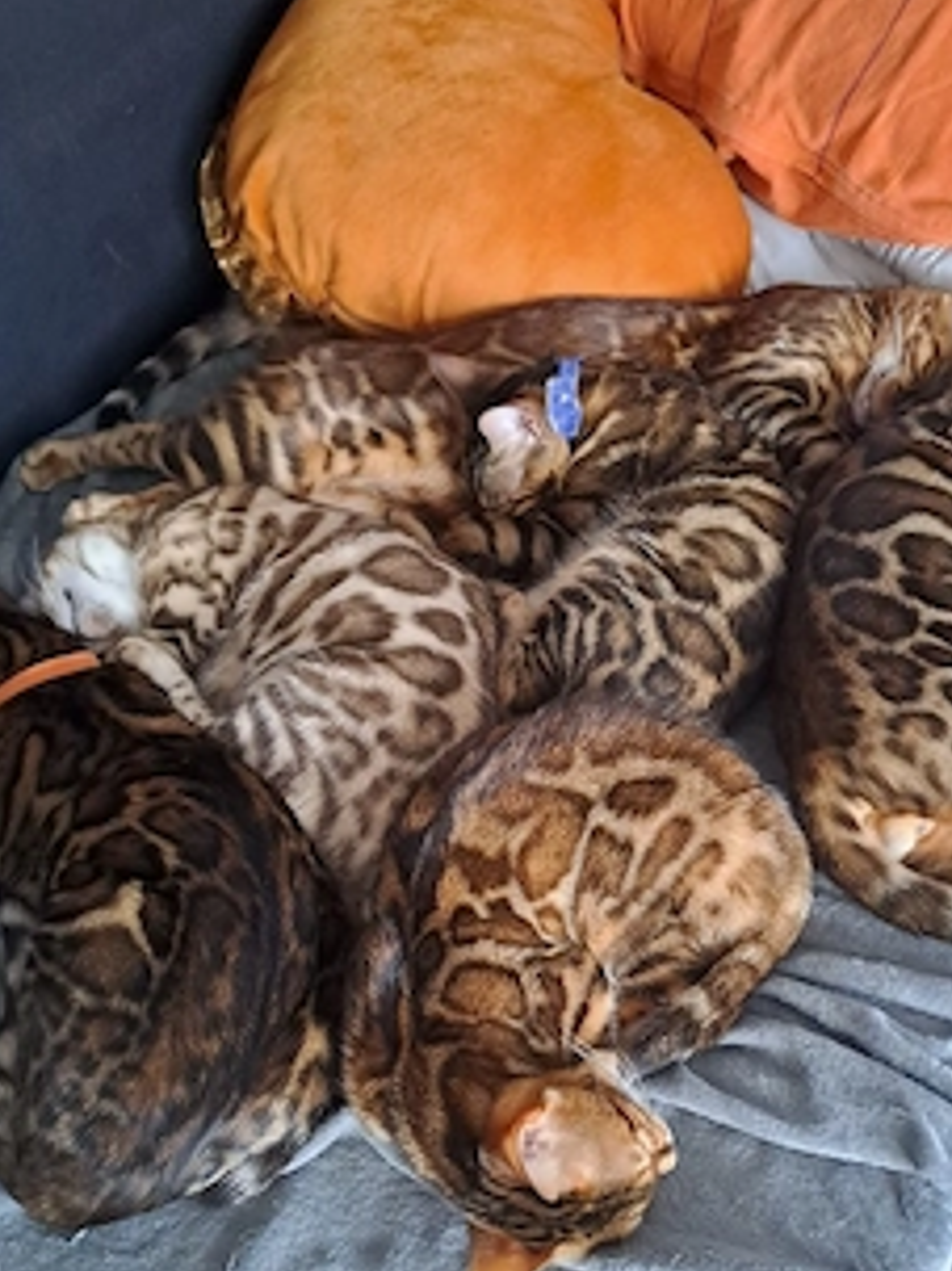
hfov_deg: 42.8
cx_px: 558
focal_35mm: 33
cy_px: 759
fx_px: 1211
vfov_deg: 55.0
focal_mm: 4.65
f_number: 1.8
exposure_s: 1/20
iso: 500
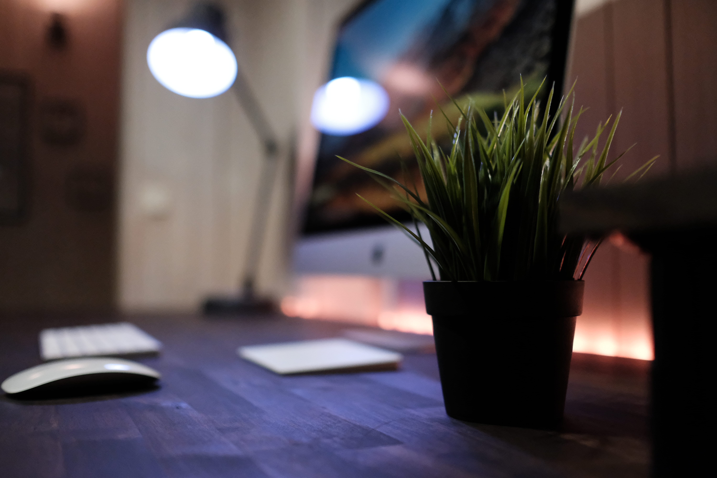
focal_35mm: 35
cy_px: 239
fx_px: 697
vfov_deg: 37.9
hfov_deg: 54.4
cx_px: 358
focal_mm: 23
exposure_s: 1/680
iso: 5000
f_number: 1.4
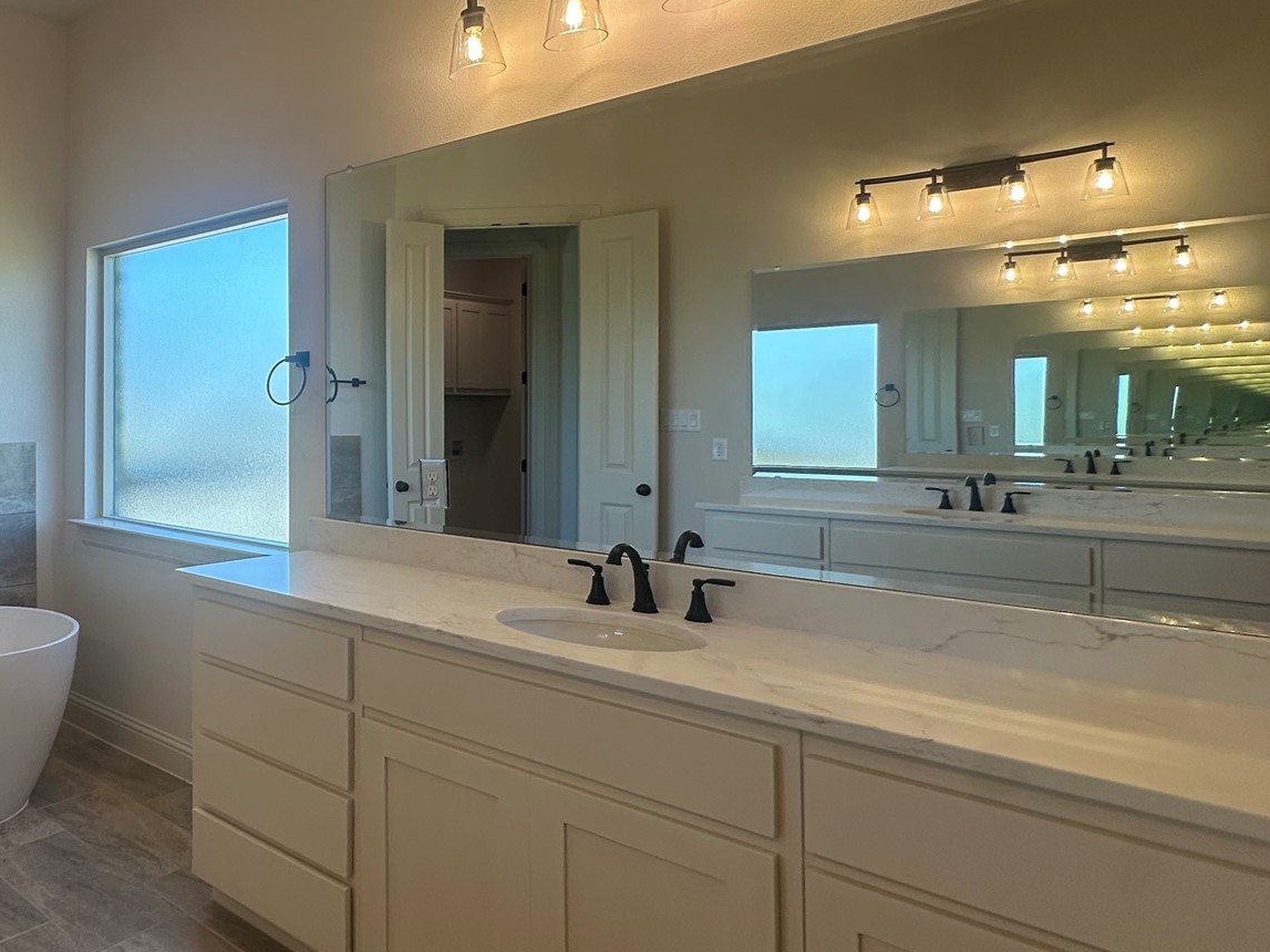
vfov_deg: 54.5
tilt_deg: +1.2
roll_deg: -0.7
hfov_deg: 60.0
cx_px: 152
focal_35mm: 25
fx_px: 917
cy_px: 387
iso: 40
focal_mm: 2.22
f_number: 2.2
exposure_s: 1/156
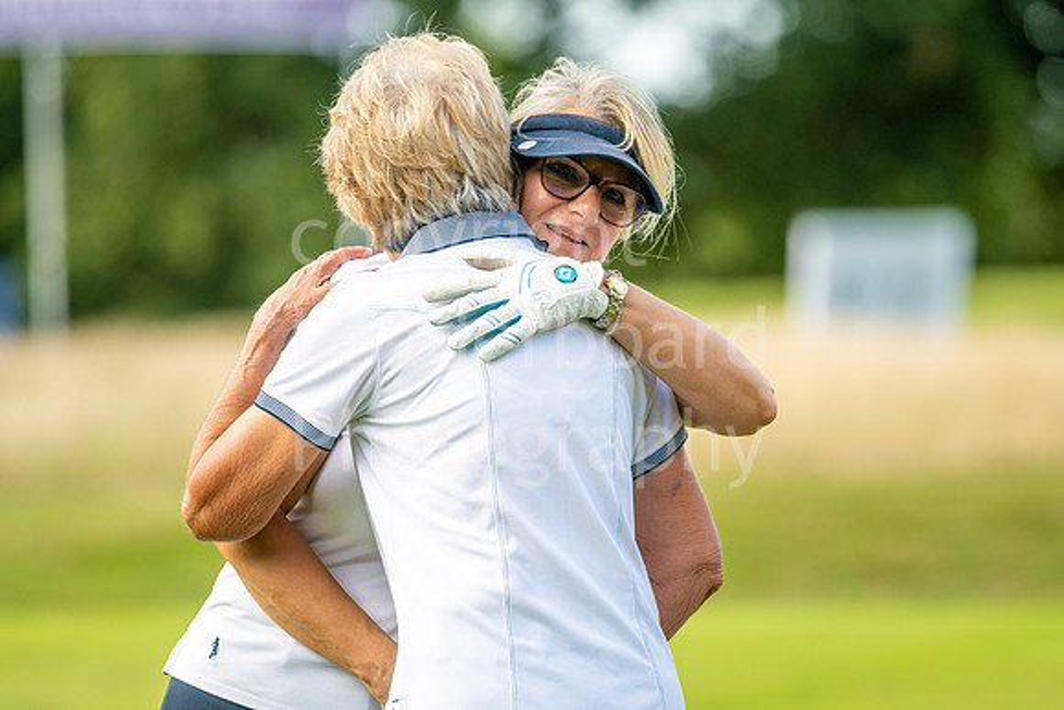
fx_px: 13302
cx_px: 532
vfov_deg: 3.1
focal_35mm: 450
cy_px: 355
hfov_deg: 4.6
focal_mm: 300
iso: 100
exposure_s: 1/320
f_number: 4
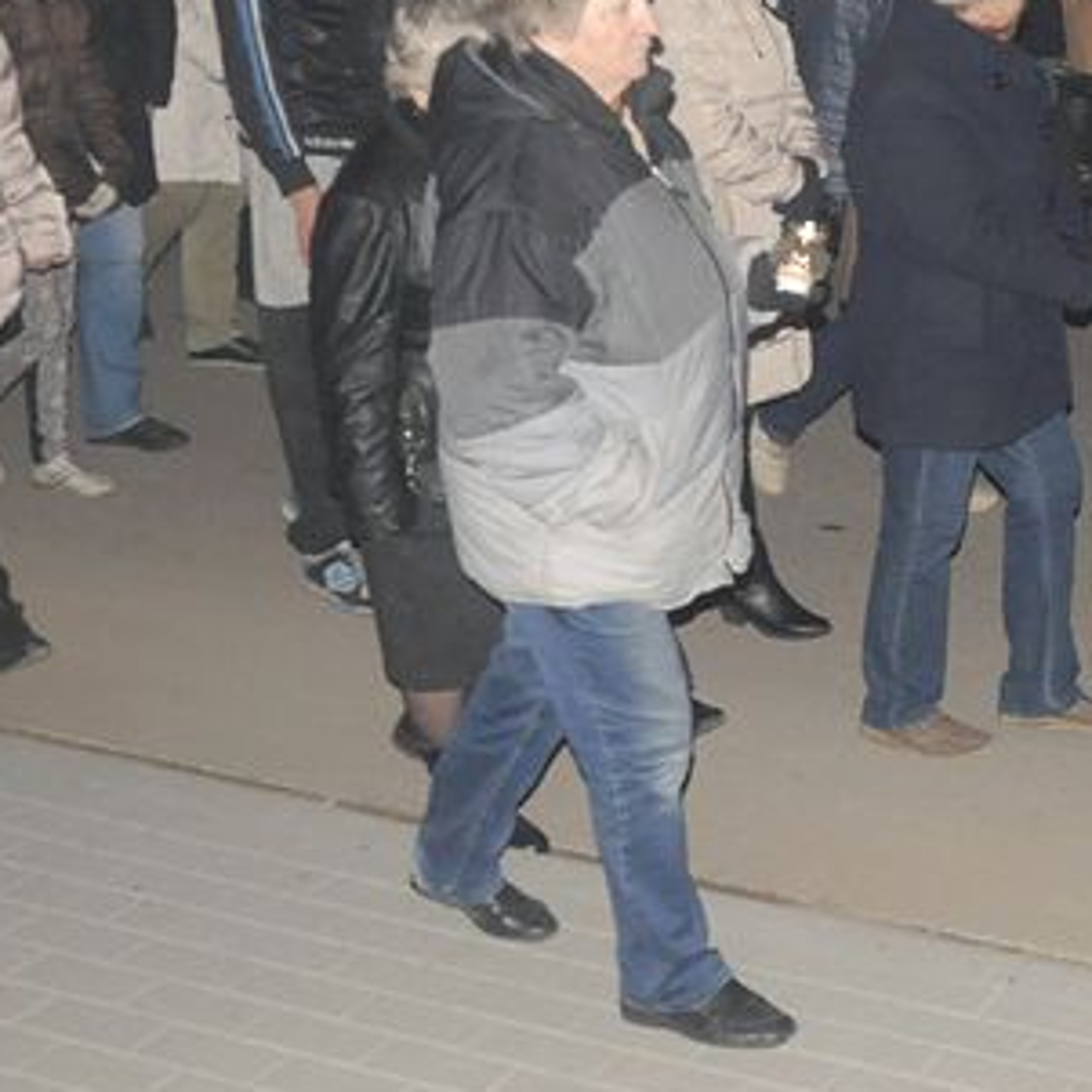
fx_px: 2820
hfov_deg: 20.8
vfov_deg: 21.6
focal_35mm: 79
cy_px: 187
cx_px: 1215
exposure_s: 1/60
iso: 2000
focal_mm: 22
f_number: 5
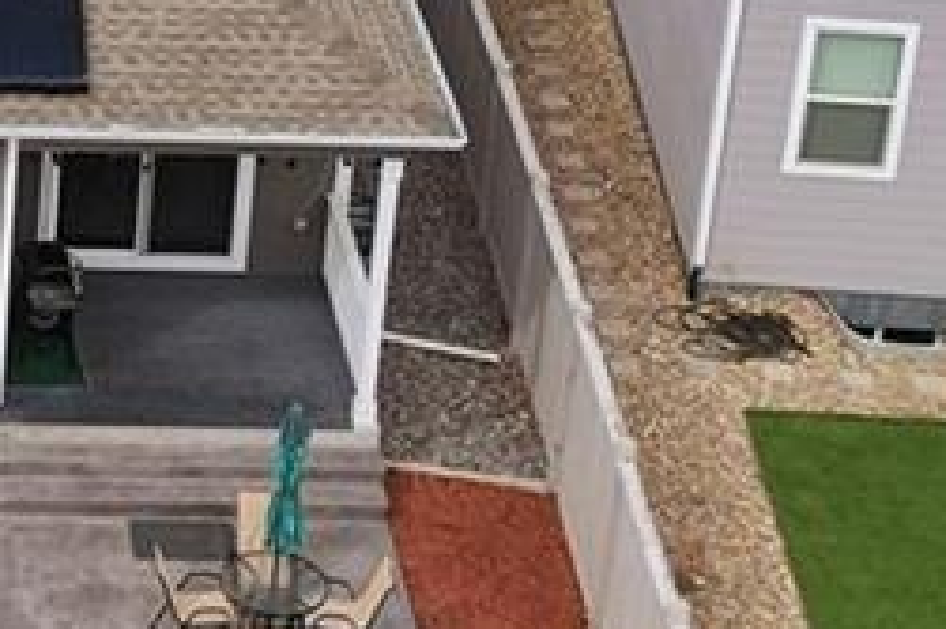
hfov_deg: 14.0
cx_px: -309
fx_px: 3676
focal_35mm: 140
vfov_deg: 9.5
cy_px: -269
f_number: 2.8
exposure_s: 1/160
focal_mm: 8.4
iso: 100
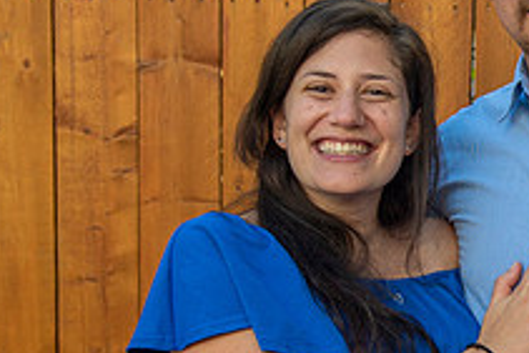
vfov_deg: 14.3
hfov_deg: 20.4
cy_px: 227
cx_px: 552
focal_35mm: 96
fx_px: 1412
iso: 125
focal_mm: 35
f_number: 4
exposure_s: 1/320
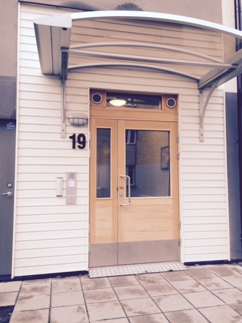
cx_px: 121
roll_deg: -0.6
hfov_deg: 48.2
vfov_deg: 61.7
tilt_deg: +1.7
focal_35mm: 29
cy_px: 162
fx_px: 270
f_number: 2.2
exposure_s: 1/60
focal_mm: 4.15
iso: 40
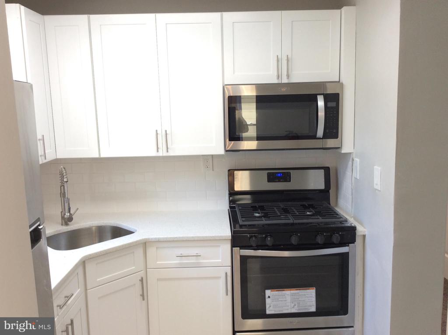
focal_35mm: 32
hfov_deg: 56.9
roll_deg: +2.4
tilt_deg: -8.9
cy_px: 168
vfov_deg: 44.1
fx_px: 414
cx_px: 224
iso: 32
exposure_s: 1/30
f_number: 2.4
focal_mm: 3.3
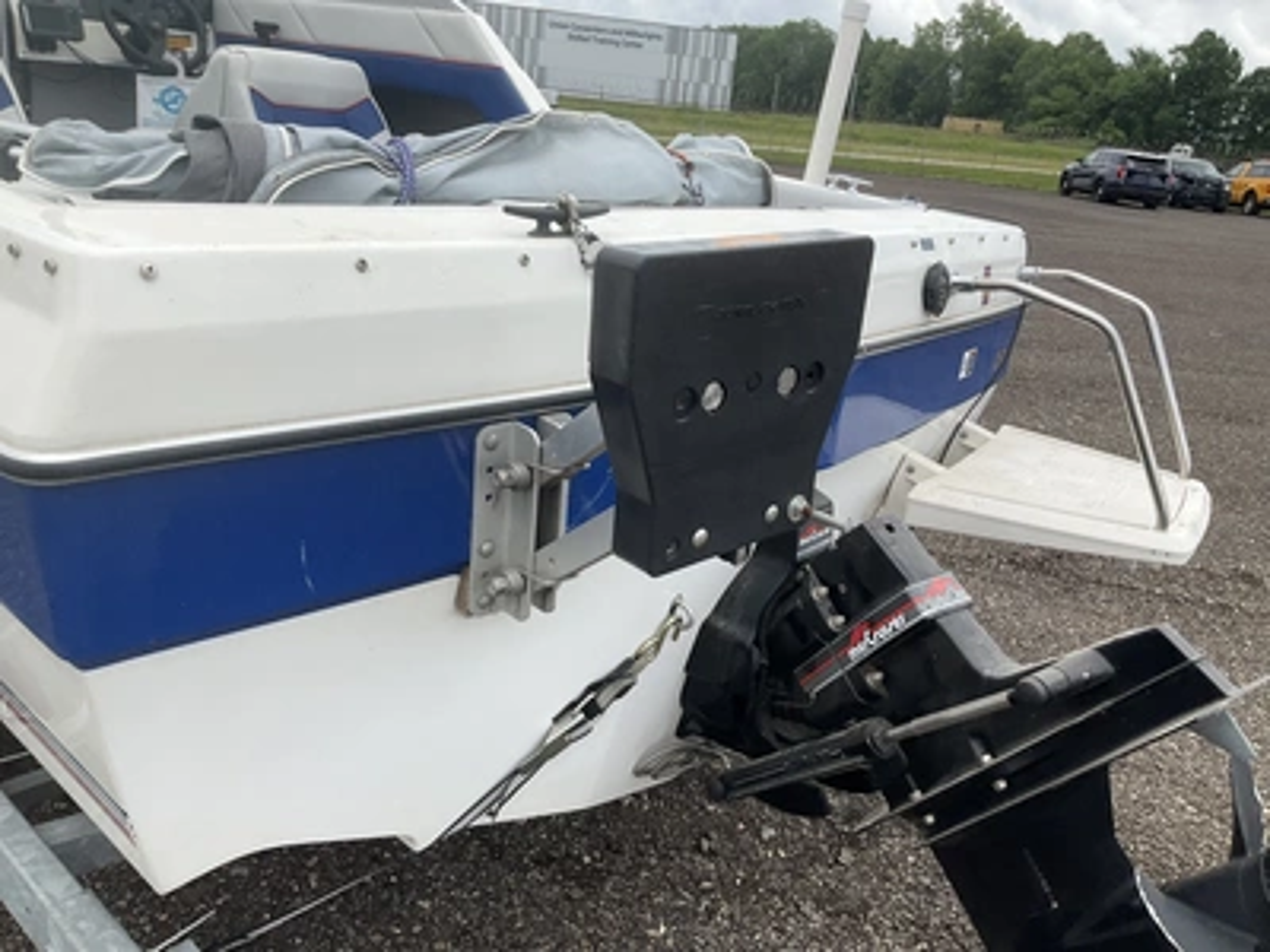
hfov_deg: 61.7
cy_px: 476
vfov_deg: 48.2
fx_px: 1064
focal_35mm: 29
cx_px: 635
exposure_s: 1/1195
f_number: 1.8
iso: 25
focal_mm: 3
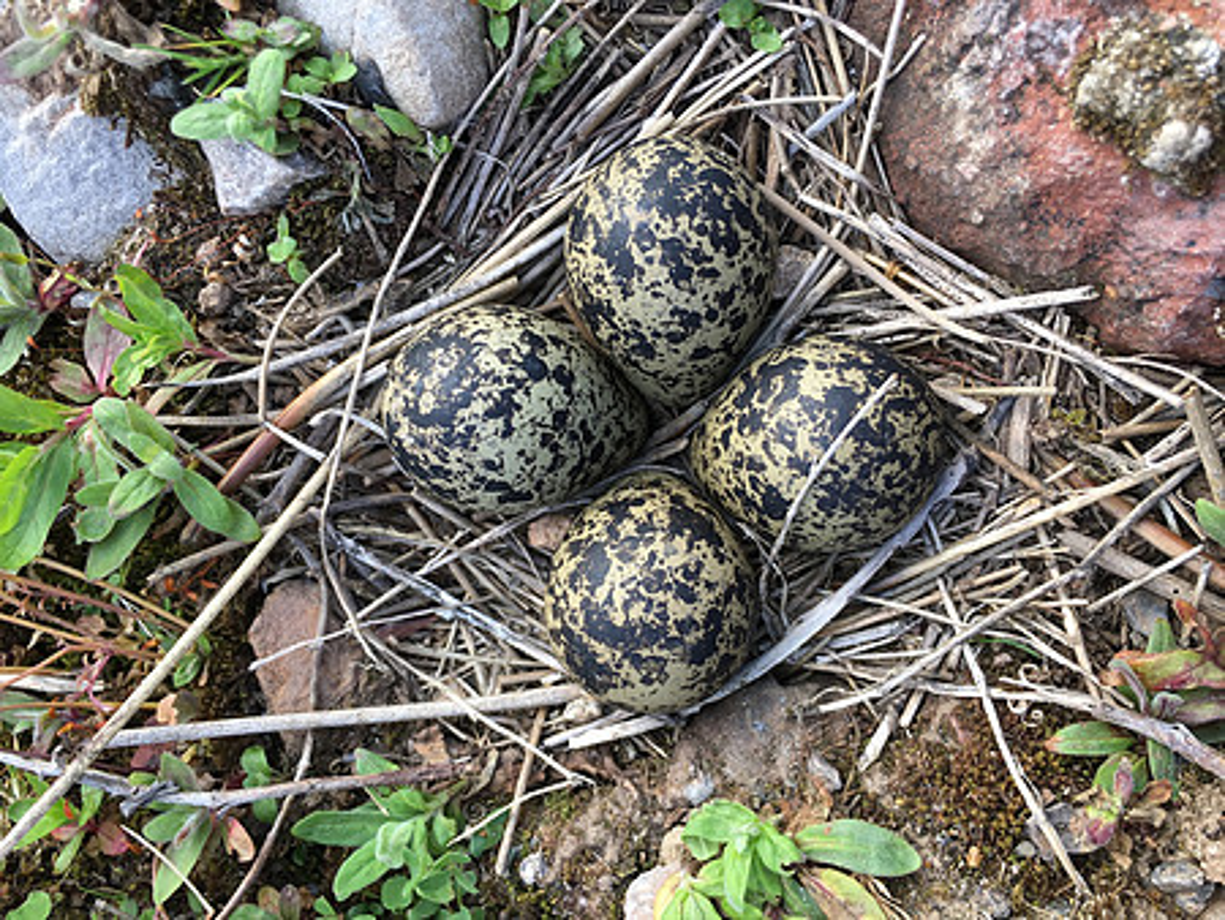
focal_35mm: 29
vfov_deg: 48.3
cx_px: 612
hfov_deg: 61.6
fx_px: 1027
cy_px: 460
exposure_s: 1/120
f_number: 2.2
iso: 25
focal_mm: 4.15
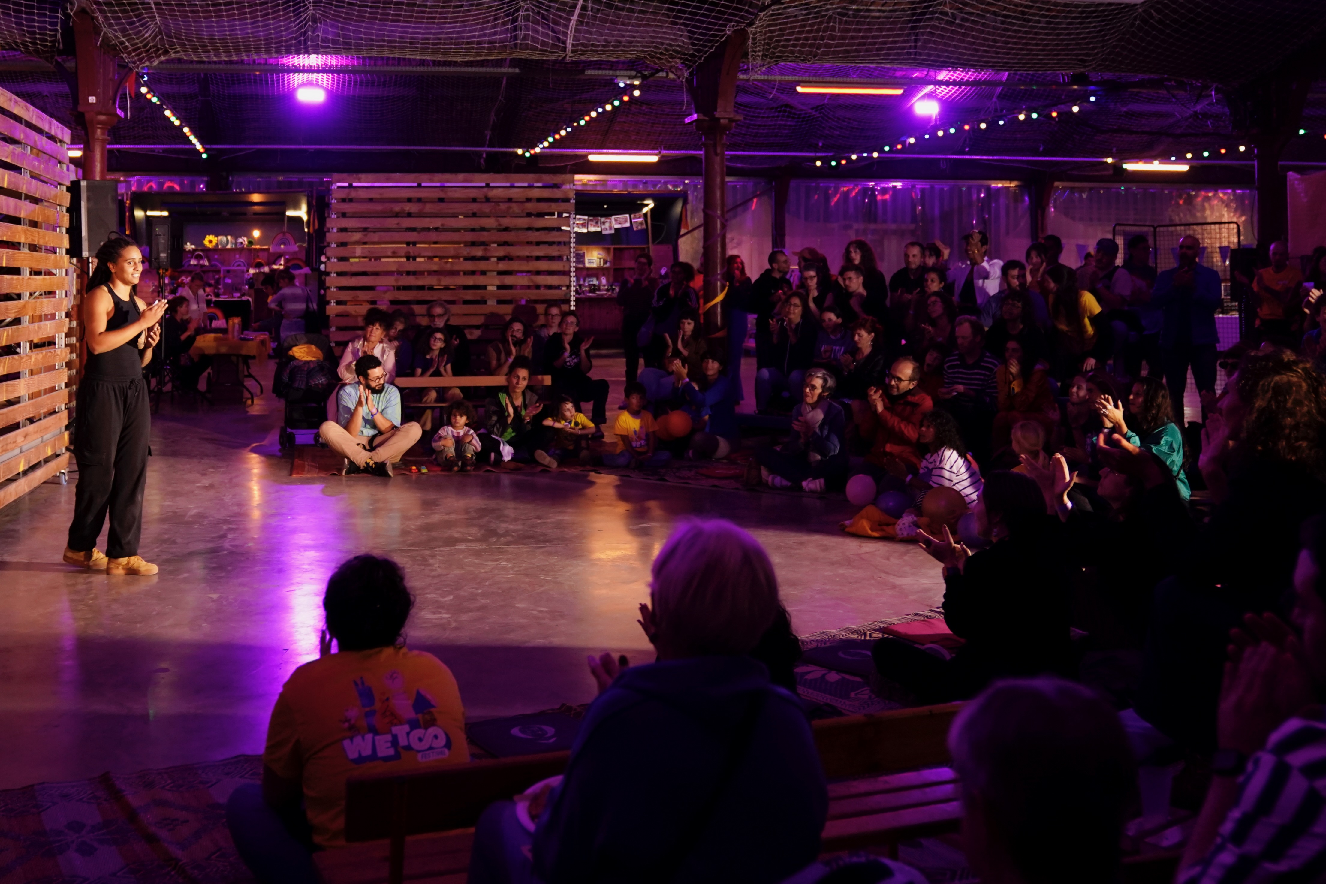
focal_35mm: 29
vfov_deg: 45.0
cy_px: 442
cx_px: 663
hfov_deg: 63.7
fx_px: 1068
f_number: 2.8
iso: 2000
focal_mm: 29
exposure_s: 1/200
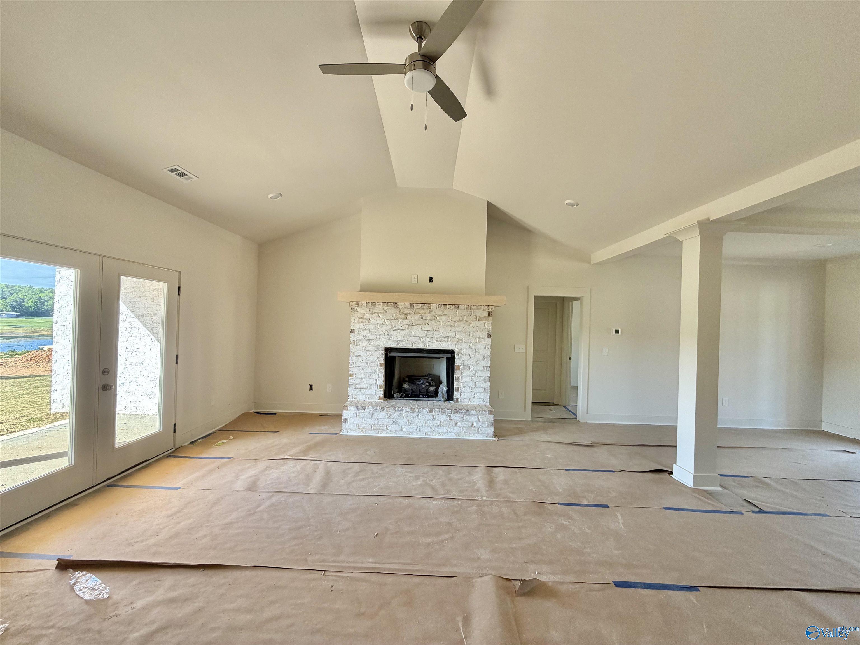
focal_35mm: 14
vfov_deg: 85.7
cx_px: 430
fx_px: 348
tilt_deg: -0.4
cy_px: 322
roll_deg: -1.2
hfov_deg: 102.1
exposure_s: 1/121
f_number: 2.2
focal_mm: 2.22
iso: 160
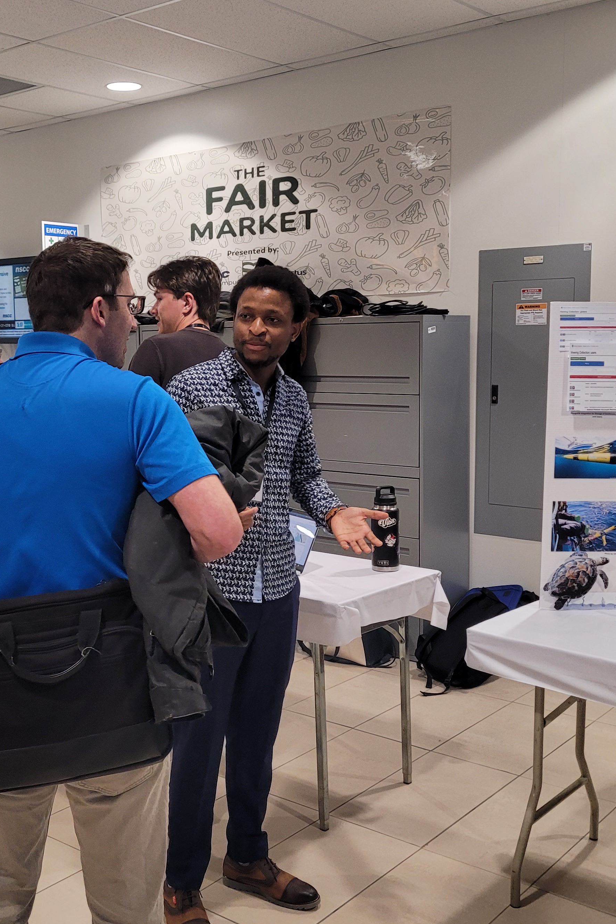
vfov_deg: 47.4
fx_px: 1052
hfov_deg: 32.3
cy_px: 464
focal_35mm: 41
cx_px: 192
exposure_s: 1/59
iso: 200
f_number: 1.8
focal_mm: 5.4
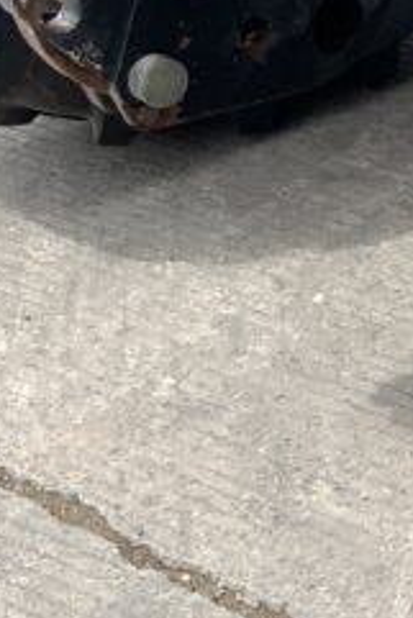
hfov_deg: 9.1
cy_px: 21
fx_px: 2199
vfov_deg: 15.7
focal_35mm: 128
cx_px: 1134
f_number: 1.8
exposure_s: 1/568
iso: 16
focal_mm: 3
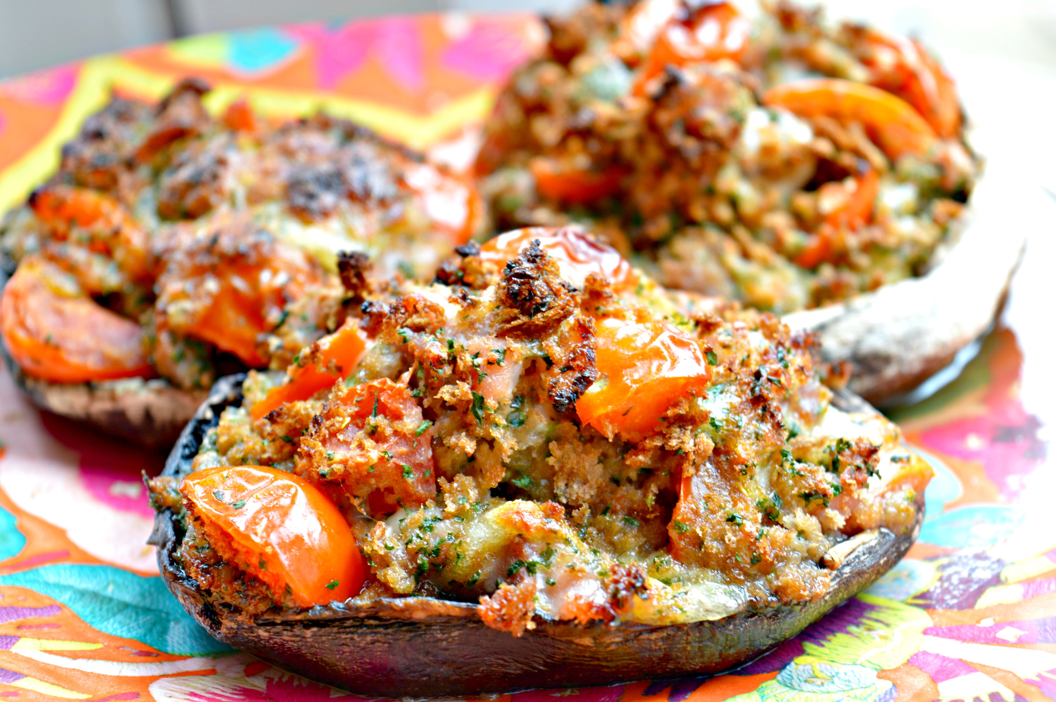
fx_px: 2418
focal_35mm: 82
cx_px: 528
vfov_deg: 16.5
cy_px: 351
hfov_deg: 24.6
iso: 100
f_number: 5.6
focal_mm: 55
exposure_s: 1/15
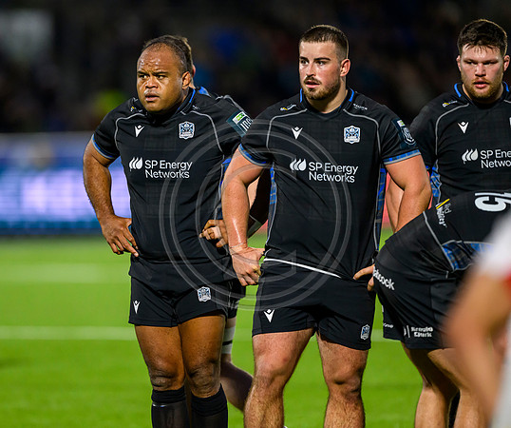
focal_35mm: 463
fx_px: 7122
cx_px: 191
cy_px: 214
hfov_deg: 4.1
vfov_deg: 3.4
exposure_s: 1/1600
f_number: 3.2
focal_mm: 400
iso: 4000
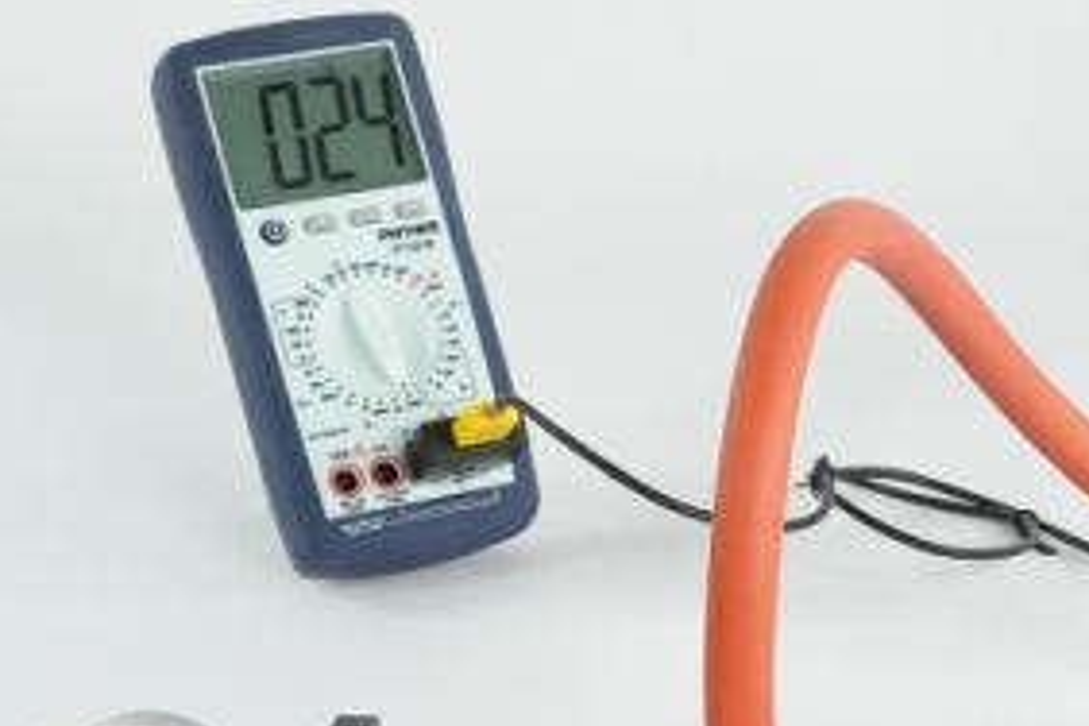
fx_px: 4174
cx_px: 1344
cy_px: 479
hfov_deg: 14.4
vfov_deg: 9.9
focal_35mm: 138
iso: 3200
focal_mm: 38
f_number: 11
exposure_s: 1/250
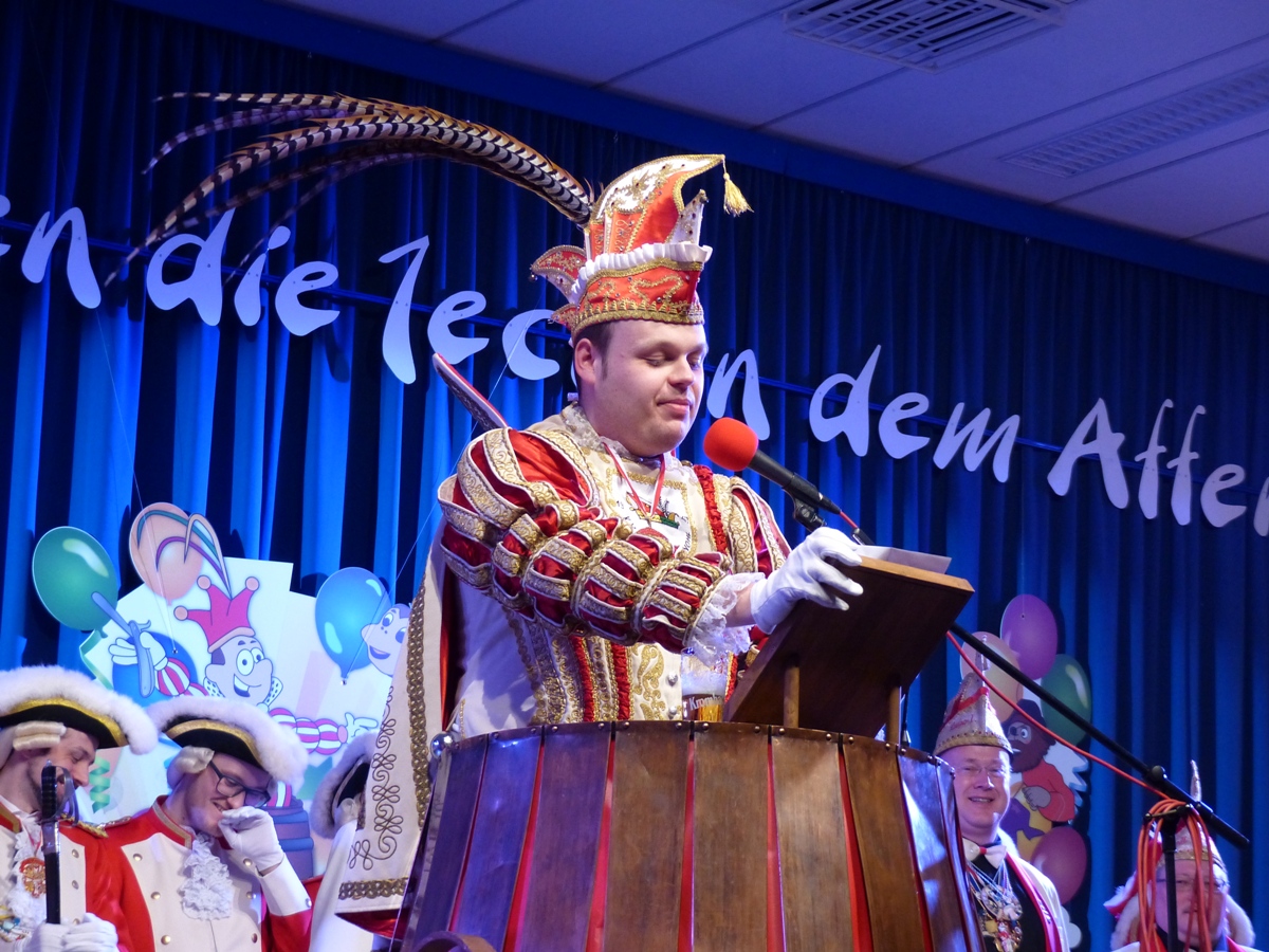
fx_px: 3996
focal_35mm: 109
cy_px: 476
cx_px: 634
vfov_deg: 13.6
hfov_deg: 18.0
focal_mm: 19.6
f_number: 2.8
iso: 400
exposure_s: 1/60
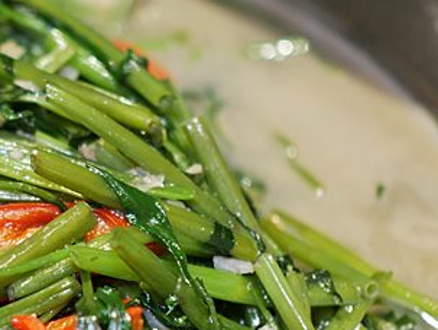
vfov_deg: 9.0
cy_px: 211
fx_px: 2090
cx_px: -133
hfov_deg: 11.6
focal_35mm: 165
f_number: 1.8
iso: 200
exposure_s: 1/80
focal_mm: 25
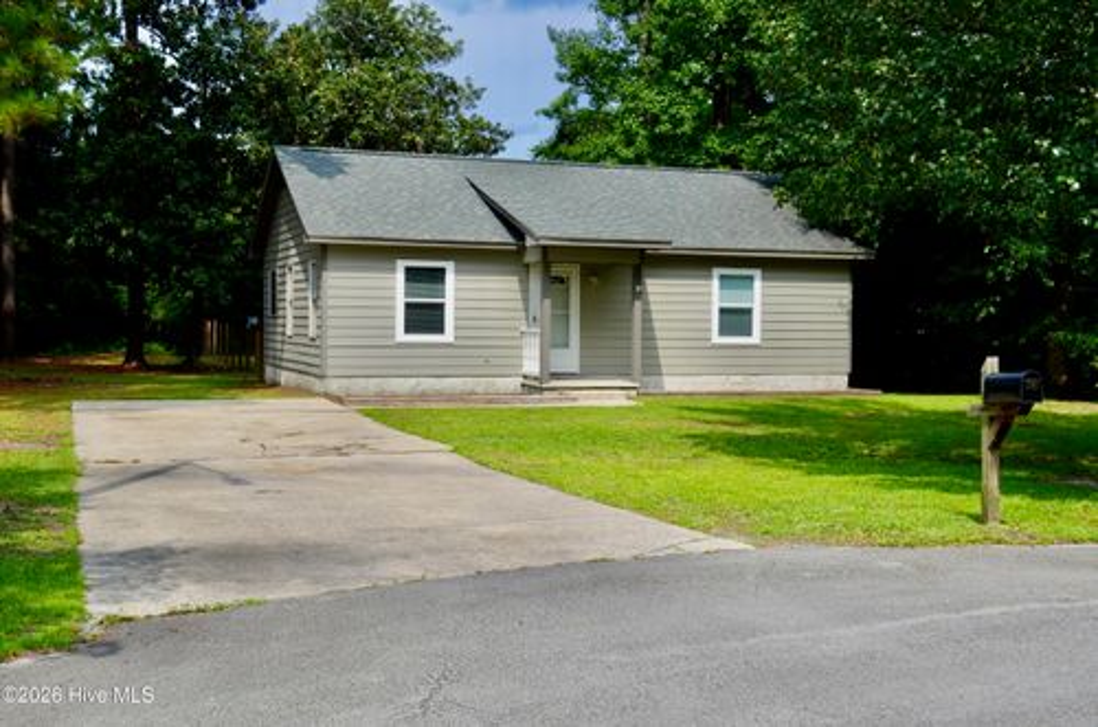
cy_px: 364
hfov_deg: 43.7
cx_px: 549
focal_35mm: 45
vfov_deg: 29.7
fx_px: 1369
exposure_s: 1/250
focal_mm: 30
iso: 100
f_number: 8
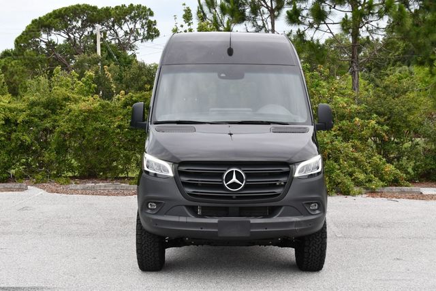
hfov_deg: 35.6
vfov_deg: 24.2
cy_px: 146
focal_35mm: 56
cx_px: 218
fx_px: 679
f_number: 5.6
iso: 360
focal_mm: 28
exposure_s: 1/250
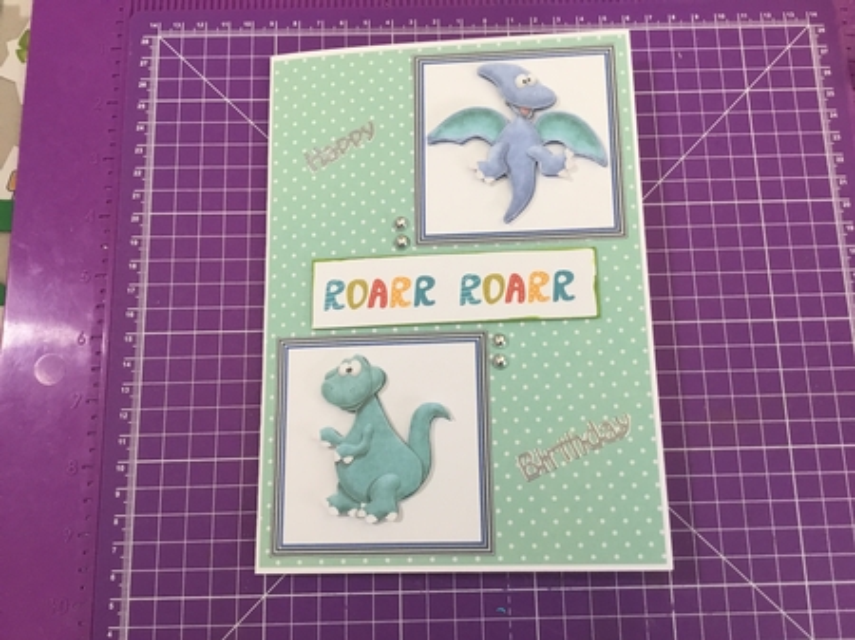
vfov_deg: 45.4
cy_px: 320
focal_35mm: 31
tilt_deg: -77.9
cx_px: 428
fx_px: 765
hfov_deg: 58.4
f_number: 2.4
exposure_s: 1/33
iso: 50
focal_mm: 3.3
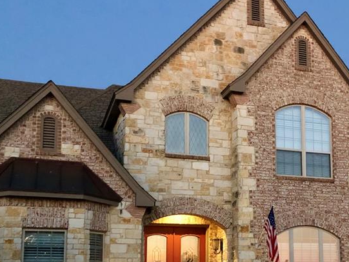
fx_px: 534
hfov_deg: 35.2
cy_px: 214
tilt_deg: +7.4
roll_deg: +1.9
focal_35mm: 53
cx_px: 272
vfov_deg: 26.9
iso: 160
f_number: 1.8
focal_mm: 3.99
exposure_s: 1/4
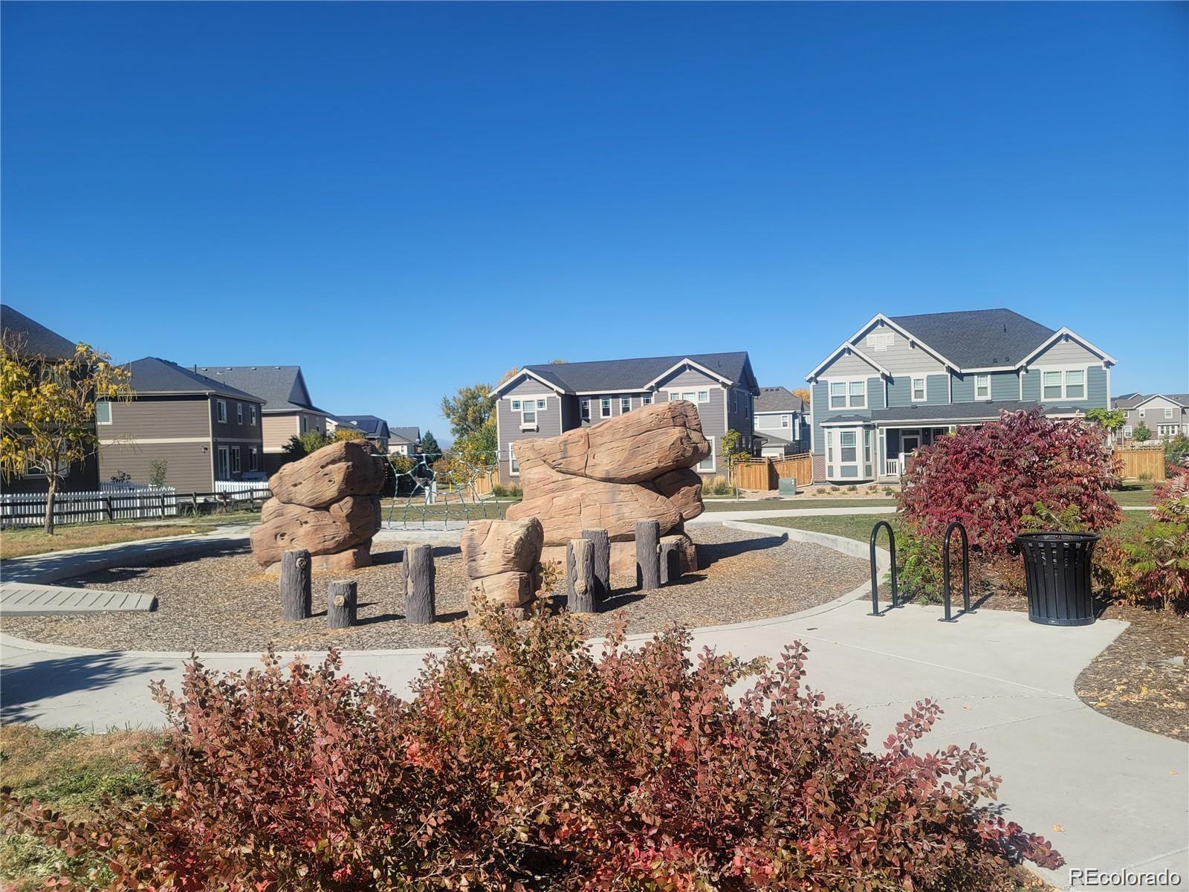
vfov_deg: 54.9
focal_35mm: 25
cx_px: 594
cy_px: 446
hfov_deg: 69.4
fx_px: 859
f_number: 1.8
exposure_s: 1/1154
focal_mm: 7
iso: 20
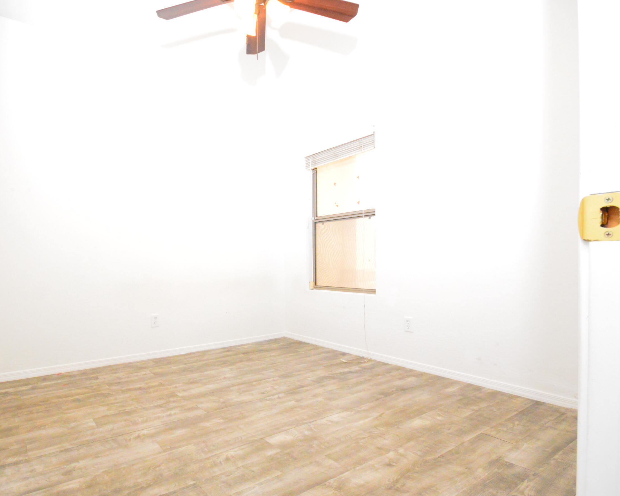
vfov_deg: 70.8
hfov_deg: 82.3
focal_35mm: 19
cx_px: 247
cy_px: 265
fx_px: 349
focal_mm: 10
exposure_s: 1/100
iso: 5600
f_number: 8
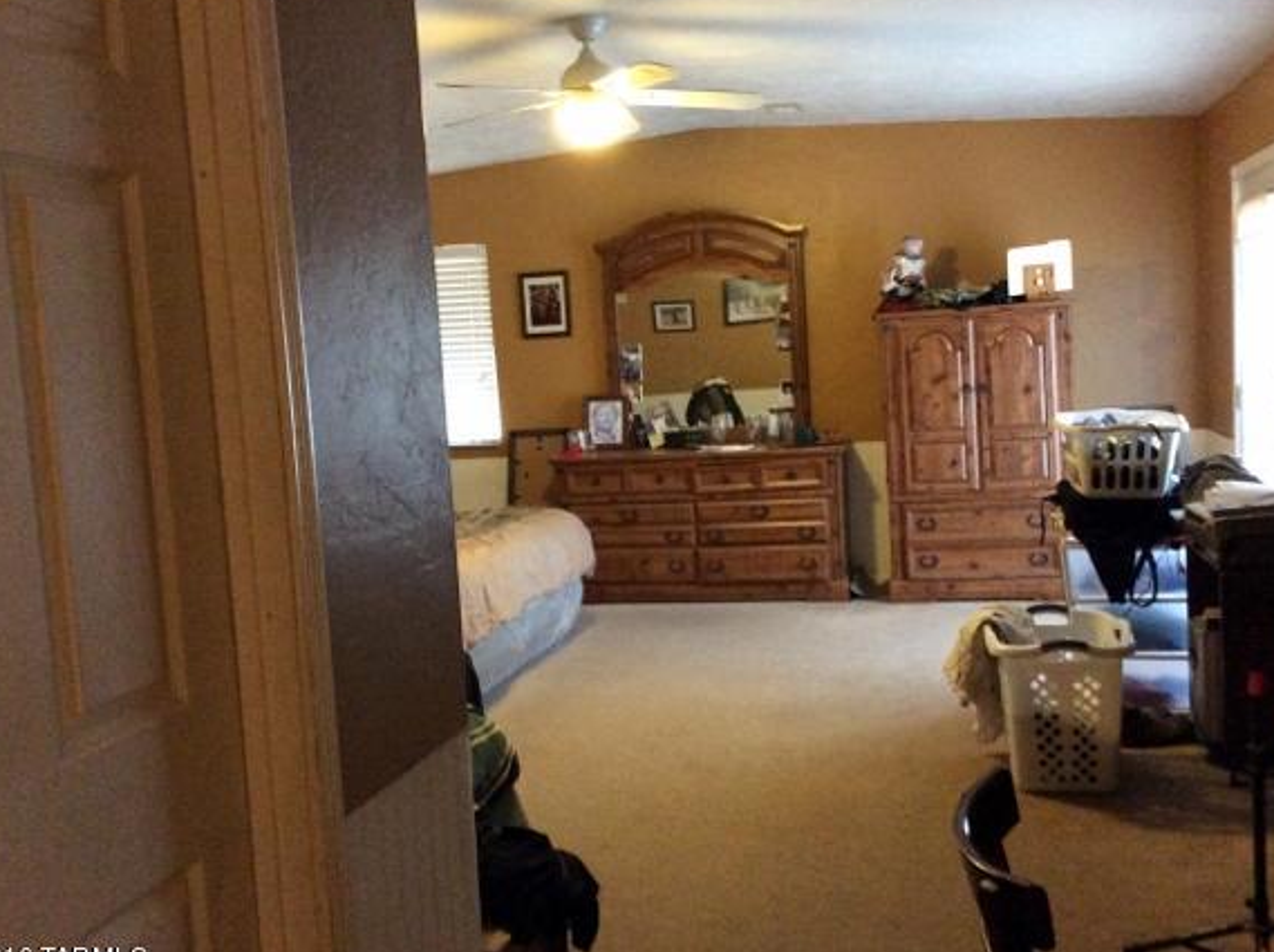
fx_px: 1323
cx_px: 654
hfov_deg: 51.4
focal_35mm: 36
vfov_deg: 39.6
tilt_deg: -6.8
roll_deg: +5.1
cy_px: 466
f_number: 2.4
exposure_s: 1/15
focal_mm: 3.3
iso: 400
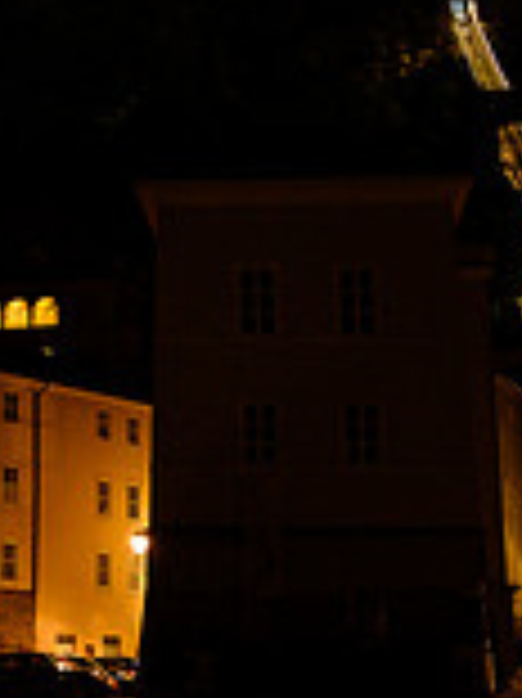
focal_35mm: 90
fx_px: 1812
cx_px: 44
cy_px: 33
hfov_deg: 16.2
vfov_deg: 21.2
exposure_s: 1/5
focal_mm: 21
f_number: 5.6
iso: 800
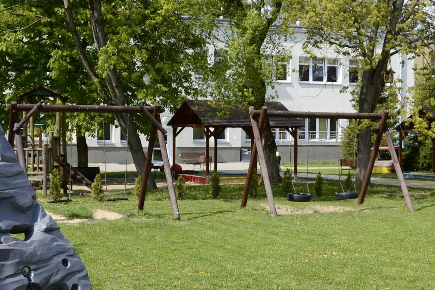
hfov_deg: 58.6
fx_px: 387
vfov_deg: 41.1
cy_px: 152
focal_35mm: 32
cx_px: 238
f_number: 3.5
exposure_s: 1/1000
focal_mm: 18
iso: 140
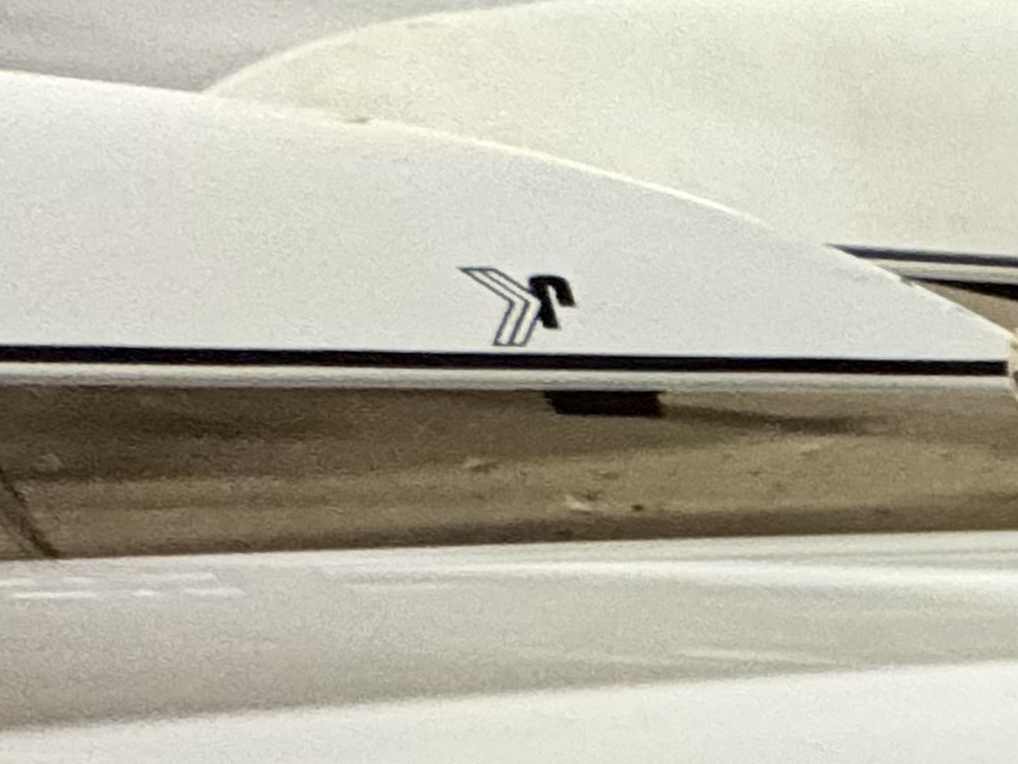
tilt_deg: -52.2
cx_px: 2590
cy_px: 1614
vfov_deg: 15.3
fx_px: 2147
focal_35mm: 73
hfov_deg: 14.1
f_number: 2.2
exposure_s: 1/50
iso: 800
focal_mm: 2.22
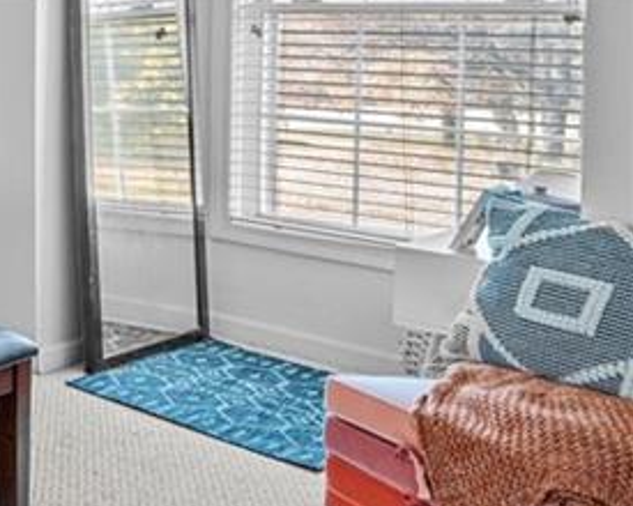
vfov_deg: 29.4
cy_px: 40
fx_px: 918
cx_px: -543
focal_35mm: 49
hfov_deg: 21.4
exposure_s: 1
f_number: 8
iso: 400
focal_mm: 14
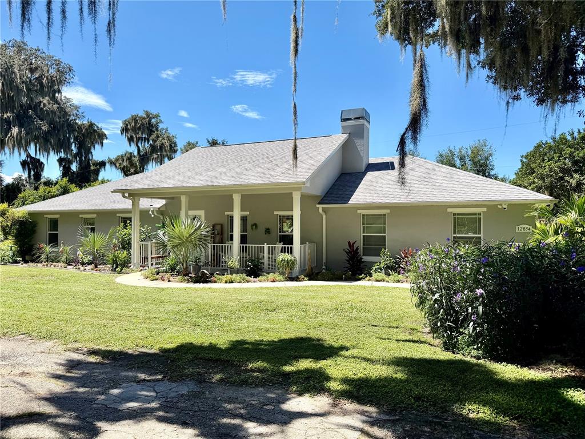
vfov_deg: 56.8
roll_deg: -0.1
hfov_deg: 71.6
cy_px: 220
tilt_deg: +0.5
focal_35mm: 24
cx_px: 292
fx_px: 406
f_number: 1.78
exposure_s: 1/3425
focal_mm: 6.76
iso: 80
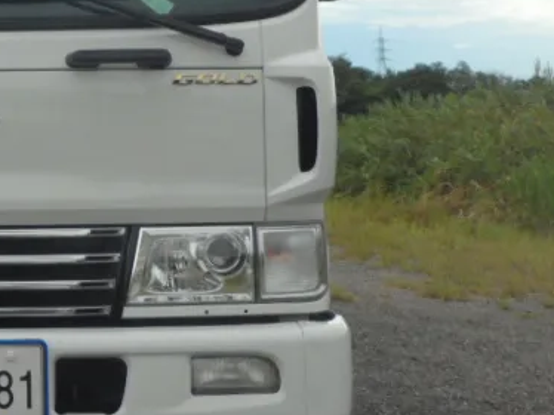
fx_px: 1184
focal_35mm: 74
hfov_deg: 24.6
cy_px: 79
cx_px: -52
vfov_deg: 19.7
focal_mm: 4.9
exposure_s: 1/180
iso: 80
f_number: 3.5
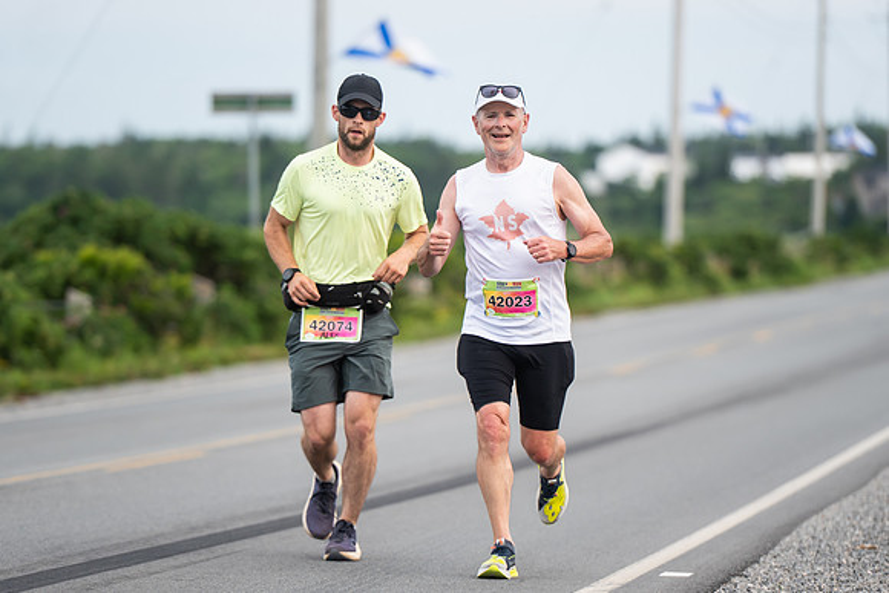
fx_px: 6104
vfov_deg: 5.6
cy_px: 319
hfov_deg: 8.3
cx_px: 444
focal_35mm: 247
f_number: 4.5
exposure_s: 1/800
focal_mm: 200
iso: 500
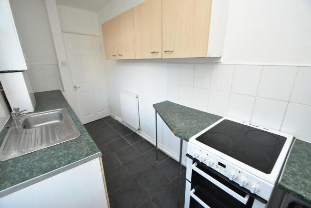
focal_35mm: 15
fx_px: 130
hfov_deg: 100.4
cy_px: 104
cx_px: 156
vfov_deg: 77.4
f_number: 5
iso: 800
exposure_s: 1/100
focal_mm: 10
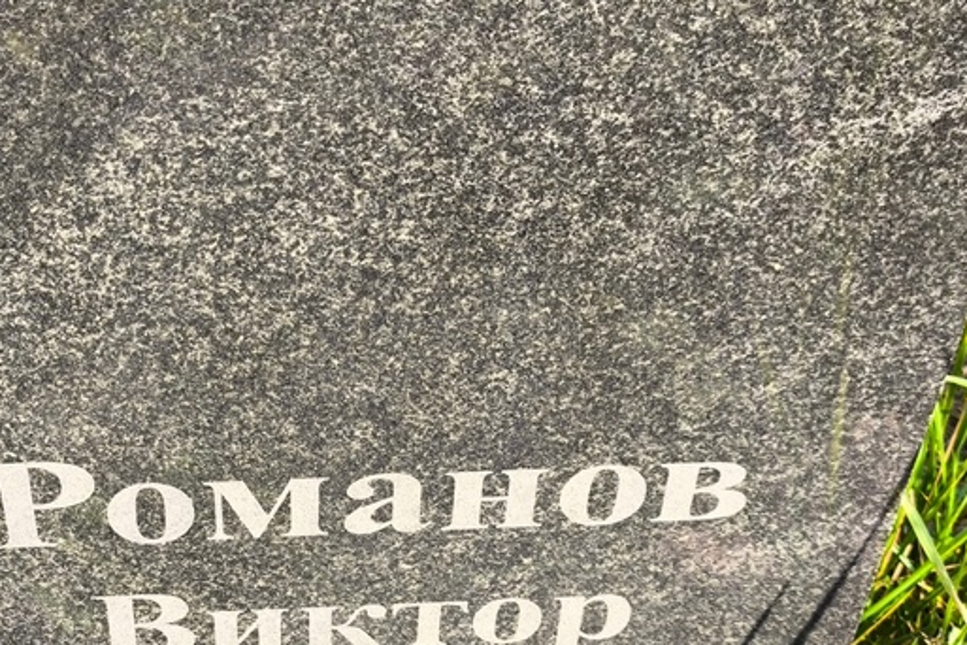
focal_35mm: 81
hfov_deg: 24.9
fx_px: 2176
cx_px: 286
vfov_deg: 16.8
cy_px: 498
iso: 50
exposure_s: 1/153
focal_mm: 4.71
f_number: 1.7
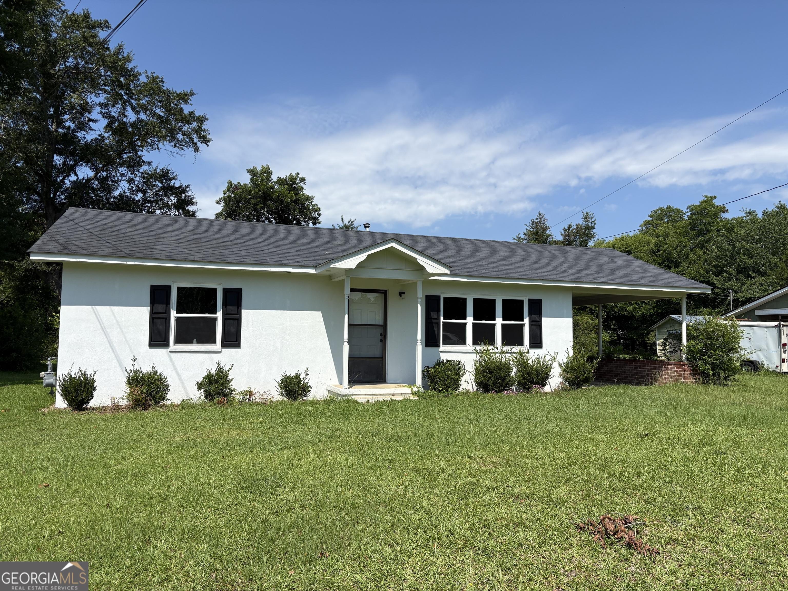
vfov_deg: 53.1
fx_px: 592
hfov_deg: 67.3
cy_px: 296
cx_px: 394
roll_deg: +0.0
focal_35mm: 26
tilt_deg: +4.6
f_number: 1.6
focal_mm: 5.96
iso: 50
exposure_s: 1/4608
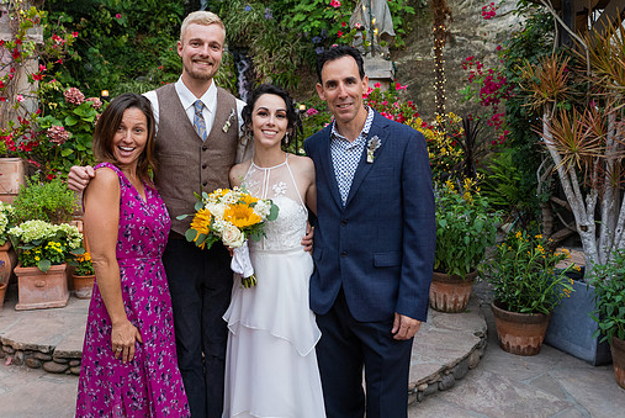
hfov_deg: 58.5
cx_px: 274
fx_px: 556
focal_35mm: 32
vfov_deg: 41.1
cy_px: 181
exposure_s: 1/200
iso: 500
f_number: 3.2
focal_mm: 28
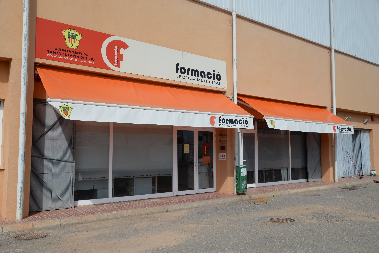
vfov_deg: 42.4
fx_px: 326
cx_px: 190
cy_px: 126
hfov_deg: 60.3
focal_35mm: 31
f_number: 9
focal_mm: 31
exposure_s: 1/320
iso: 100
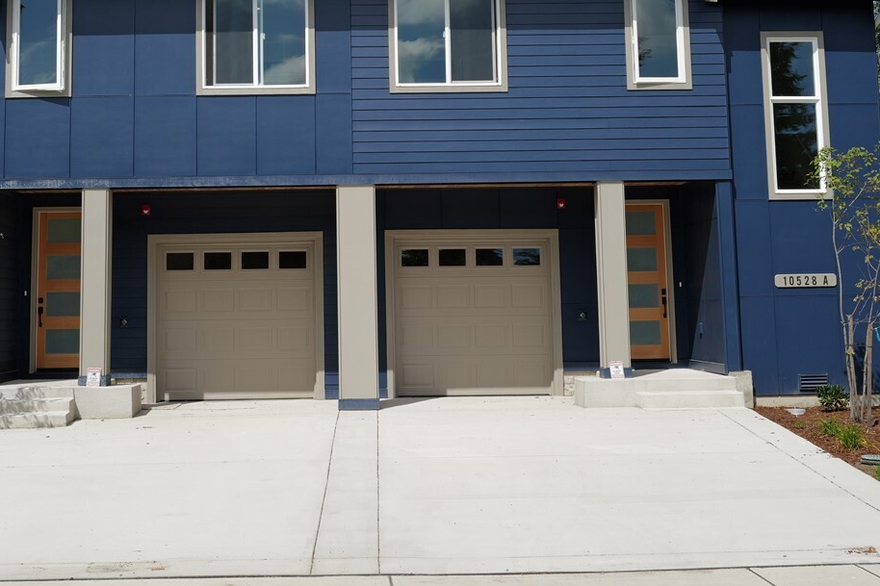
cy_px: 165
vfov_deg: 25.7
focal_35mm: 52
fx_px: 1271
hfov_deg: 38.1
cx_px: 367
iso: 100
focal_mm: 28
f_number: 8
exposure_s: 1/320
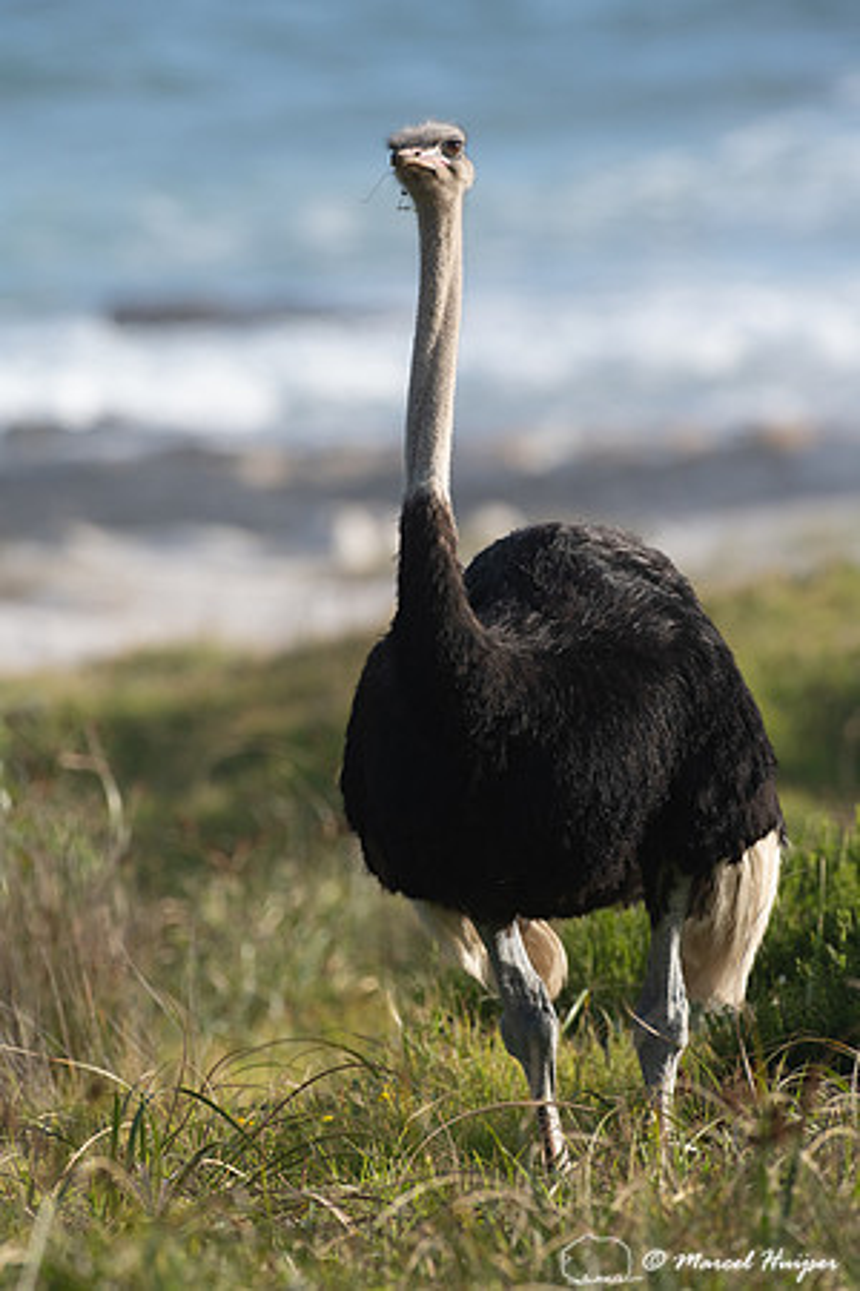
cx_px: 430
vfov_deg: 3.4
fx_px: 21498
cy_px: 646
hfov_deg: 2.3
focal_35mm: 600
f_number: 10
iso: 800
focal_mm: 600
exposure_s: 1/1250
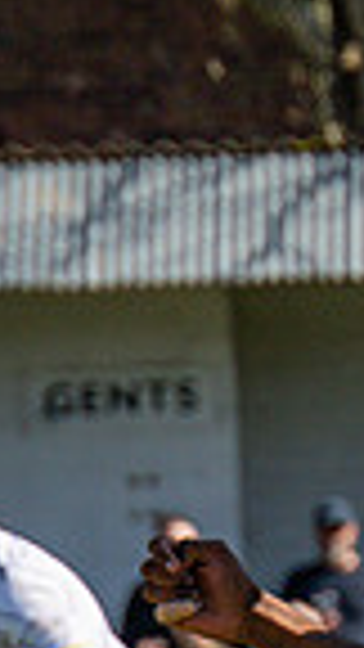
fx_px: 16095
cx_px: -1077
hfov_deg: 1.3
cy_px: 1128
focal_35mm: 938
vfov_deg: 2.3
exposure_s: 1/3200
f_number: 4
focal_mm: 110
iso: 200
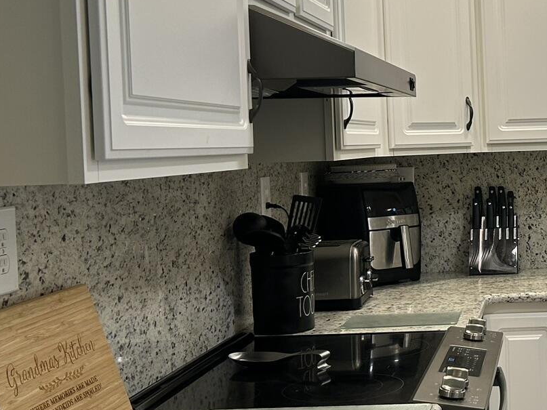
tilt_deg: -2.6
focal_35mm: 66
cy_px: 165
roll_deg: +2.1
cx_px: 590
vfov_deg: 22.2
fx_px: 1043
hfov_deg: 27.1
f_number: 1.5
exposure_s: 1/120
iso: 64
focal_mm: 5.7
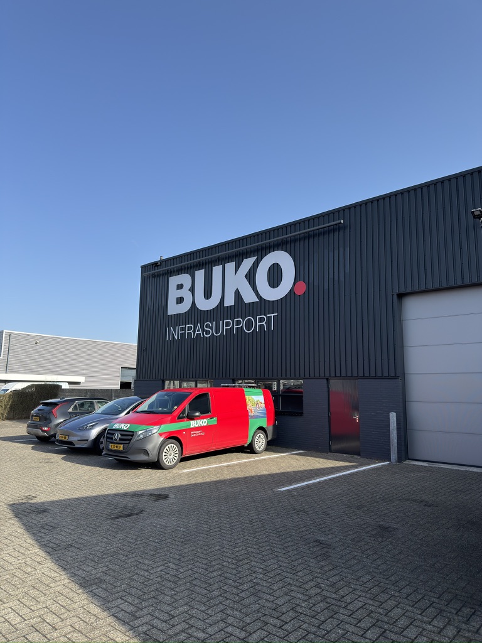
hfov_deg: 56.8
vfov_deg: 71.6
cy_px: 322
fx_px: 446
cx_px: 241
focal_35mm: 24
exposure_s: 1/2494
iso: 64
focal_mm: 6.76
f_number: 1.78
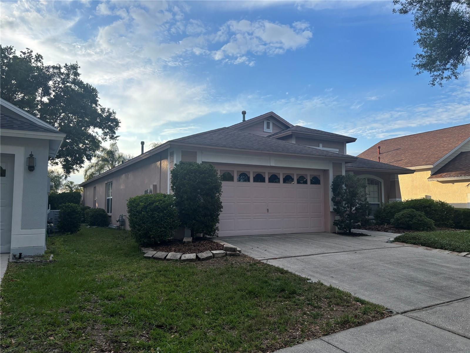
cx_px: 235
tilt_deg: +4.3
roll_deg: +0.3
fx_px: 353
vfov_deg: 53.1
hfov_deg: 67.3
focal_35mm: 26
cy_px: 176
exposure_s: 1/1695
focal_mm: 5.96
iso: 50
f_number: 1.6
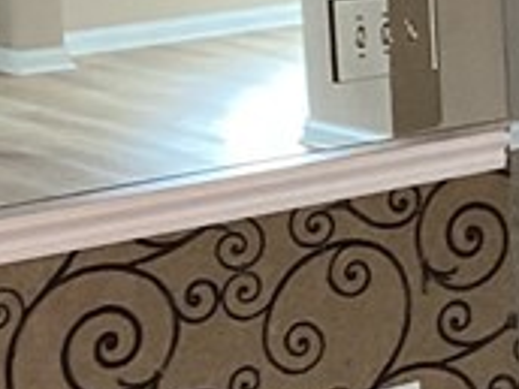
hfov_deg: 10.0
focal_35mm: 185
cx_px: 978
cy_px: 24
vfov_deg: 8.0
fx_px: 2774
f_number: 2.4
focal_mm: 3.3
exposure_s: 1/60
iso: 125
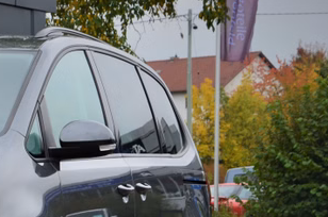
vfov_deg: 7.0
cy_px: 246
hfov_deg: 10.4
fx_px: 1773
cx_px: -82
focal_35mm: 195
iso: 200
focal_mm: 50
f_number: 10
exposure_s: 1/80
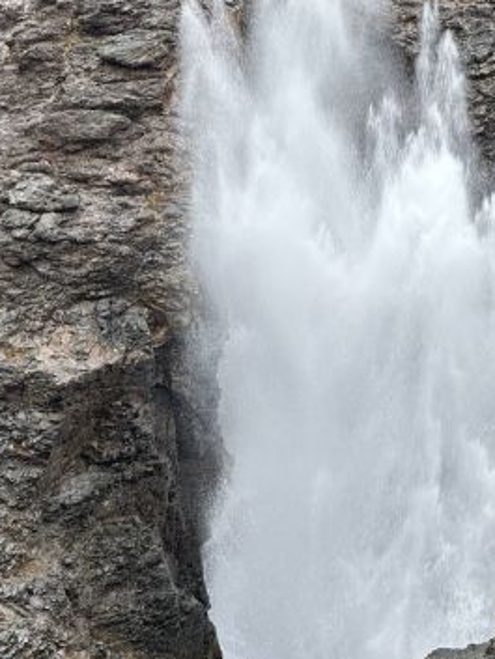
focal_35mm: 131
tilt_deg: -19.5
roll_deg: -1.0
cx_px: 334
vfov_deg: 15.0
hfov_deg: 11.3
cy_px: 276
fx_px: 2496
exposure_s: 1/99
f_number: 2.8
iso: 50
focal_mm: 9
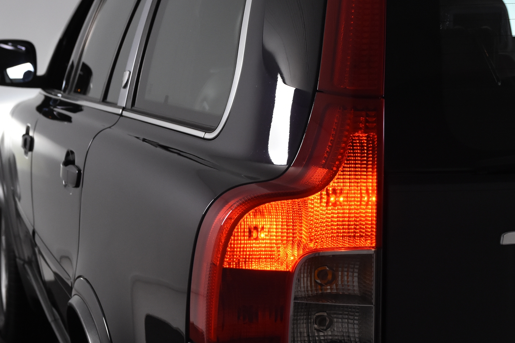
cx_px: 240
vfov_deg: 14.3
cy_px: 220
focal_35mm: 96
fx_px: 1369
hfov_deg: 21.3
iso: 1600
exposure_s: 1/125
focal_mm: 45
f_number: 5.6
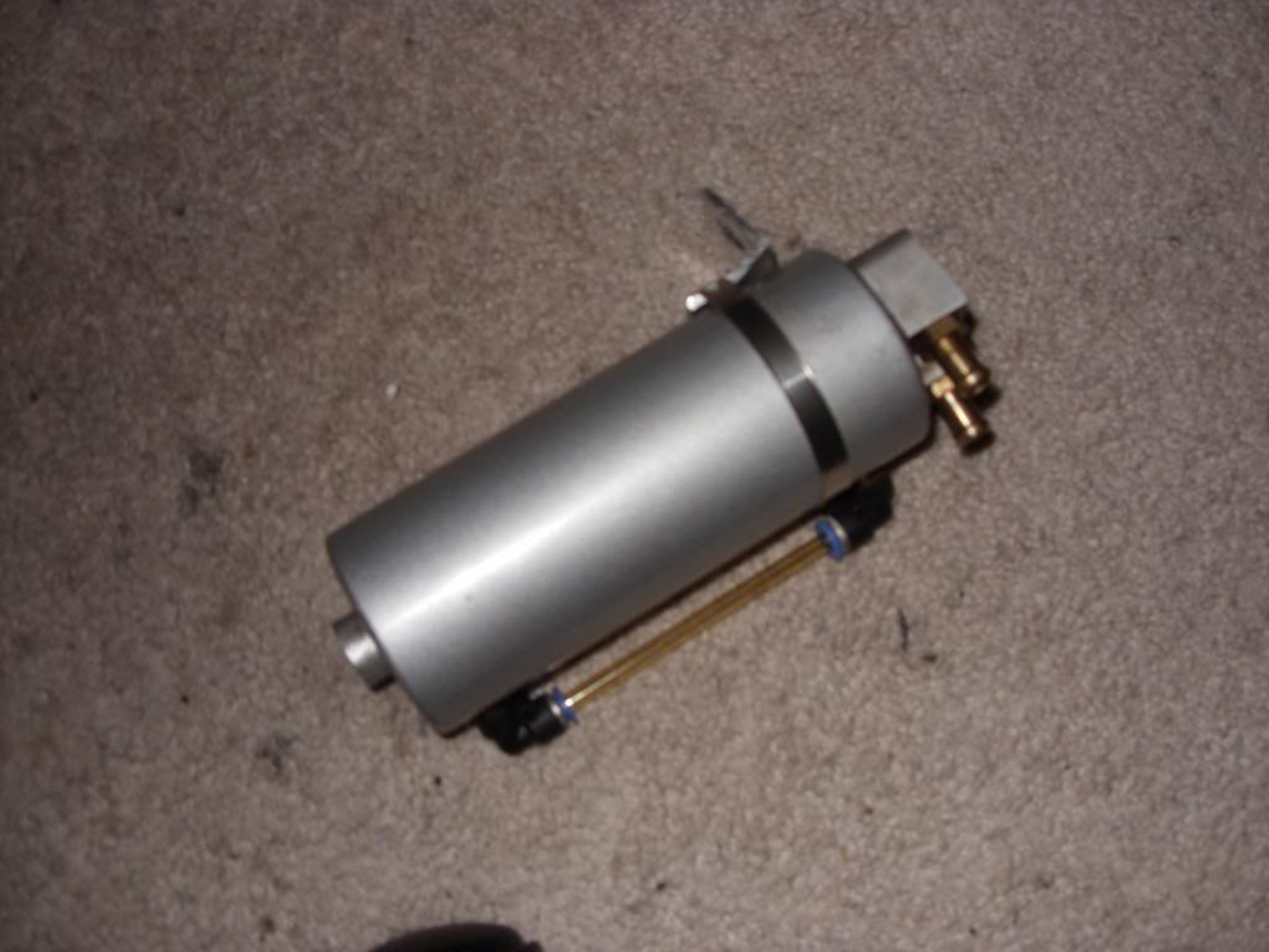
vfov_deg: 37.7
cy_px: 476
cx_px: 634
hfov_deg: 49.0
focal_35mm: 38
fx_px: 1393
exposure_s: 1/30
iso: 50
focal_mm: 6.3
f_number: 2.8
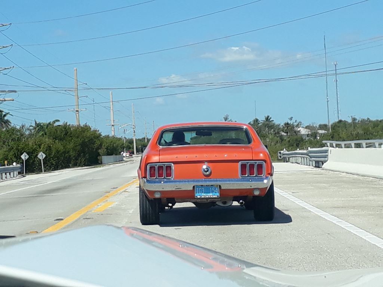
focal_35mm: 27
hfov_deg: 65.3
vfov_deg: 51.4
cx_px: 192
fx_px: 299
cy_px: 144
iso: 40
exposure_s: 1/1374
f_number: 1.9
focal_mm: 3.6
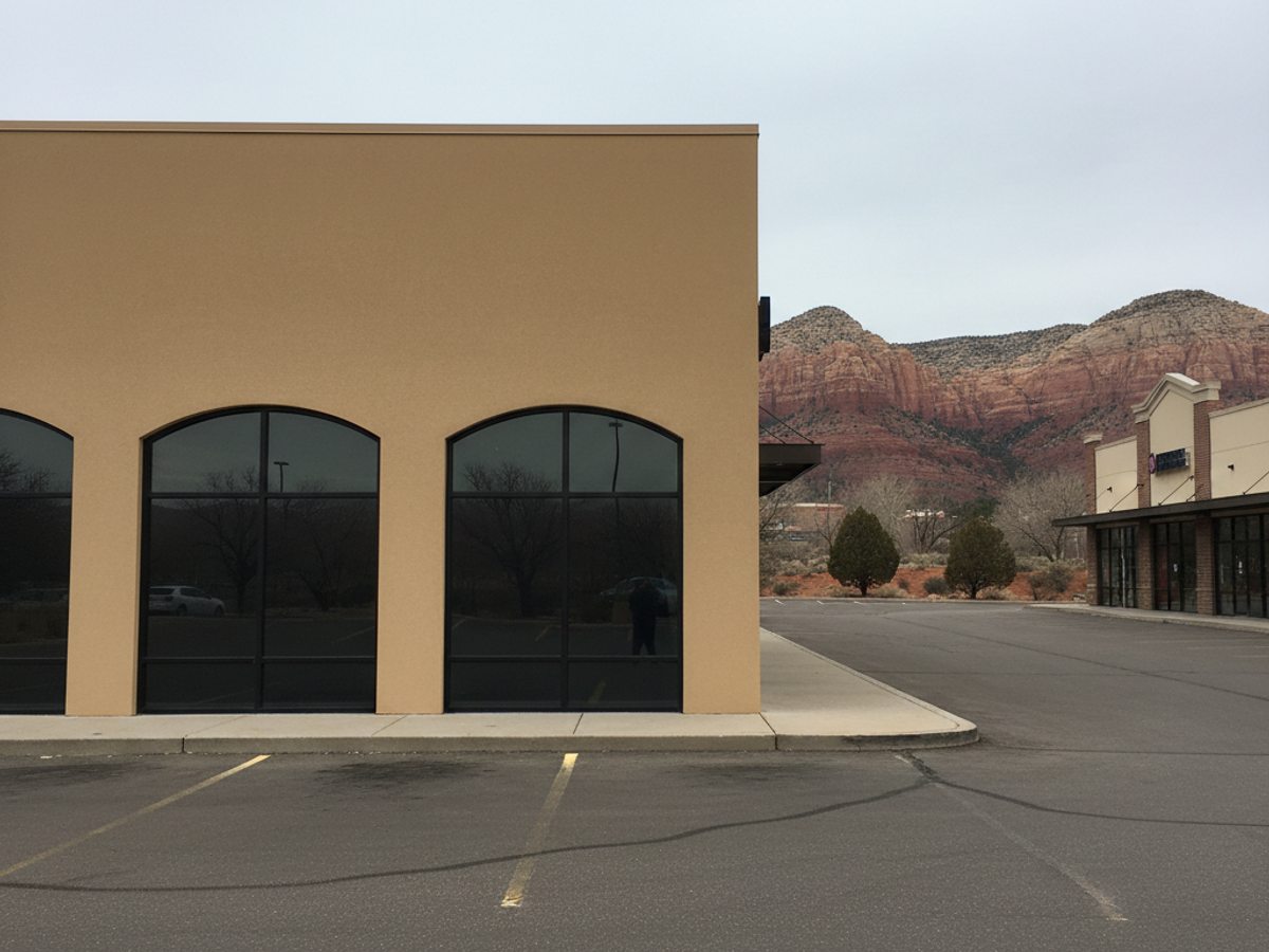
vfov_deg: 53.1
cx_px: 634
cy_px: 476
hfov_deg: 67.3
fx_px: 953
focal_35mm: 26
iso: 1315
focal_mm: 5.7
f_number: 1.5
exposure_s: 1/105
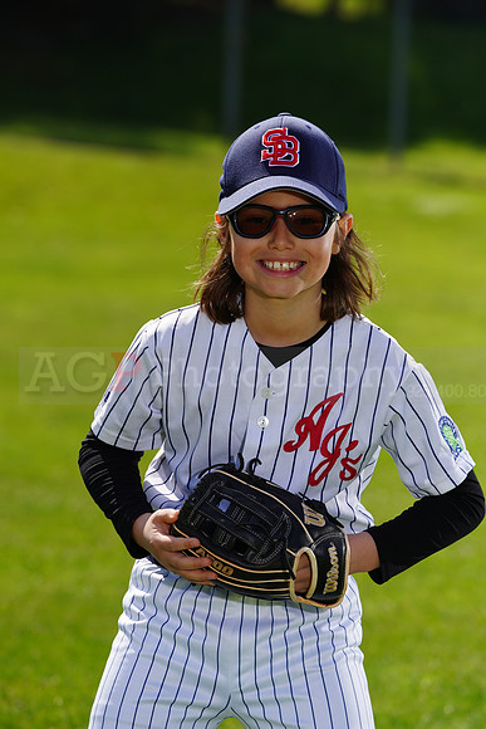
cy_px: 364
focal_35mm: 224
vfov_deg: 9.2
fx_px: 4533
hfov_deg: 6.1
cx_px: 243
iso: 100
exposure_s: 1/250
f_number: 8
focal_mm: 224
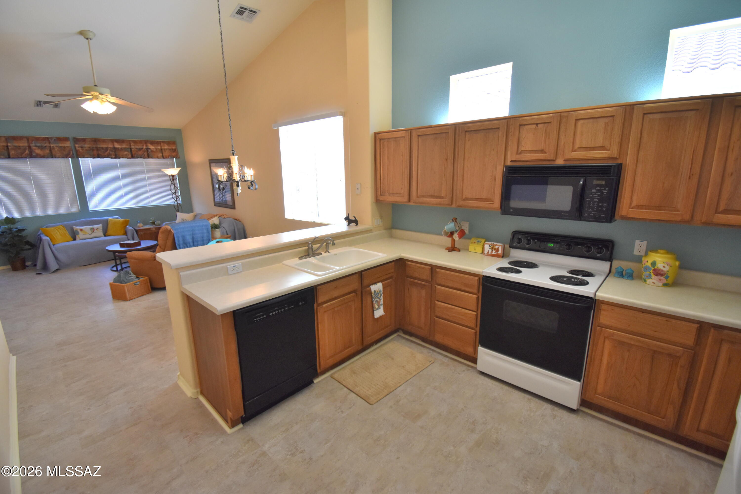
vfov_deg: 77.3
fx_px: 309
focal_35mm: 15
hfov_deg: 100.4
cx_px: 370
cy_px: 247
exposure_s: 1/160
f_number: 4.5
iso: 800
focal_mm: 10
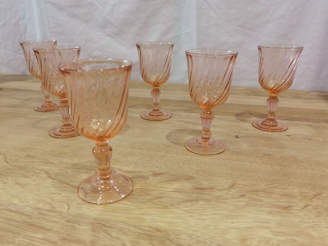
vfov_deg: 49.7
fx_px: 265
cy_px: 123
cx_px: 164
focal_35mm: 28
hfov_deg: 63.4
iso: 100
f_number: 1.9
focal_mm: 6.71
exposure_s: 1/50
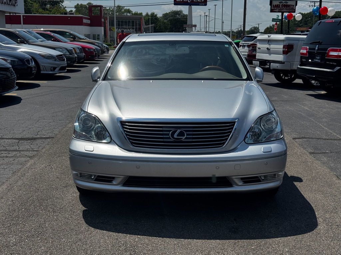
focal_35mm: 48
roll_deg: -0.6
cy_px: 128
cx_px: 170
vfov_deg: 30.3
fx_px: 473
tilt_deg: -10.8
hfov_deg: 39.7
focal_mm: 6.76
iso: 80
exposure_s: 1/9009
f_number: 1.78
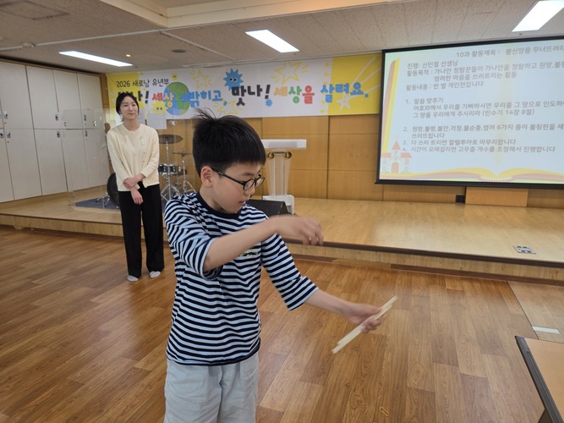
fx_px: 375
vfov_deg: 58.9
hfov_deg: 73.9
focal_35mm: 23
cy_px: 212
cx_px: 282
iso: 80
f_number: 1.7
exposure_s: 1/120
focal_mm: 6.3
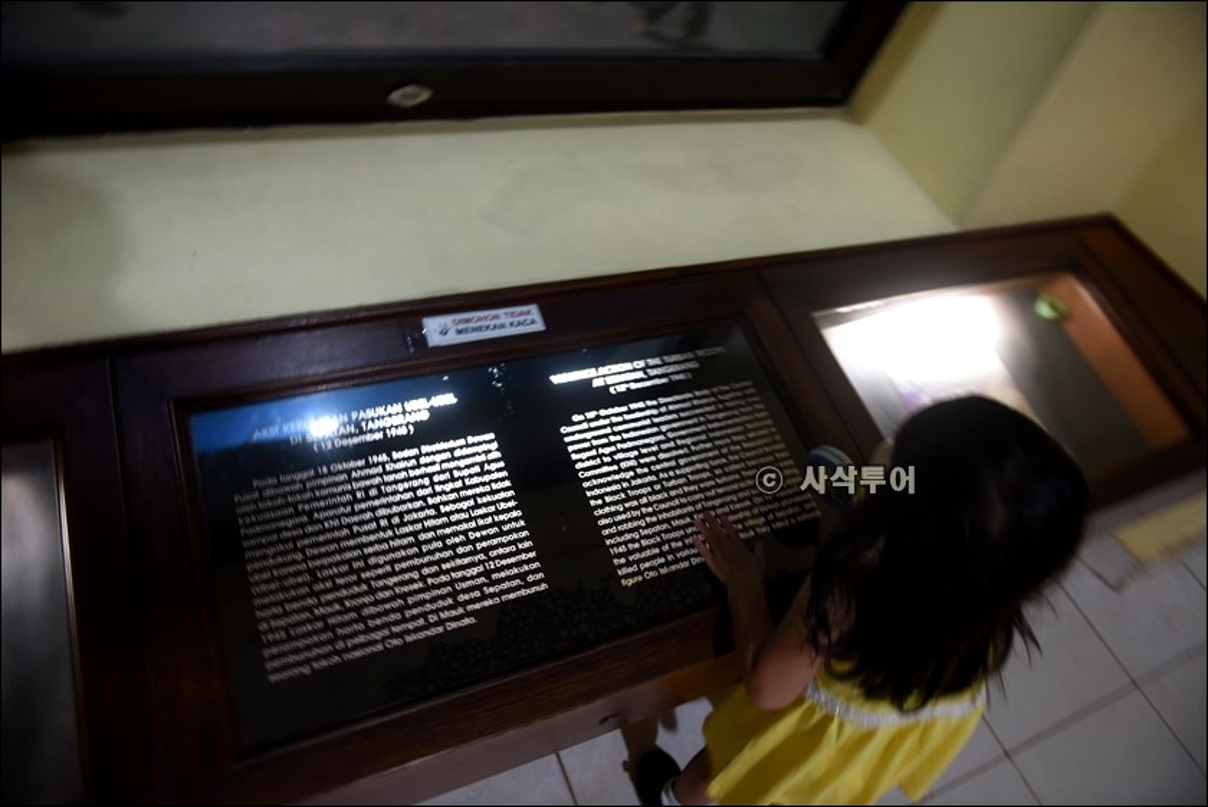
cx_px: 604
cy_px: 404
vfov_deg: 53.2
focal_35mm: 24
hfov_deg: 73.7
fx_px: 806
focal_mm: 24
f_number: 2.8
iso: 640
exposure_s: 1/20
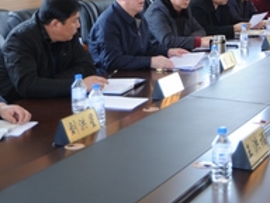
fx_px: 655
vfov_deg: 17.3
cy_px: 16
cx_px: 190
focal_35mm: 84
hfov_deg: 23.1
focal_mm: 35
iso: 500
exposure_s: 1/50
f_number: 4
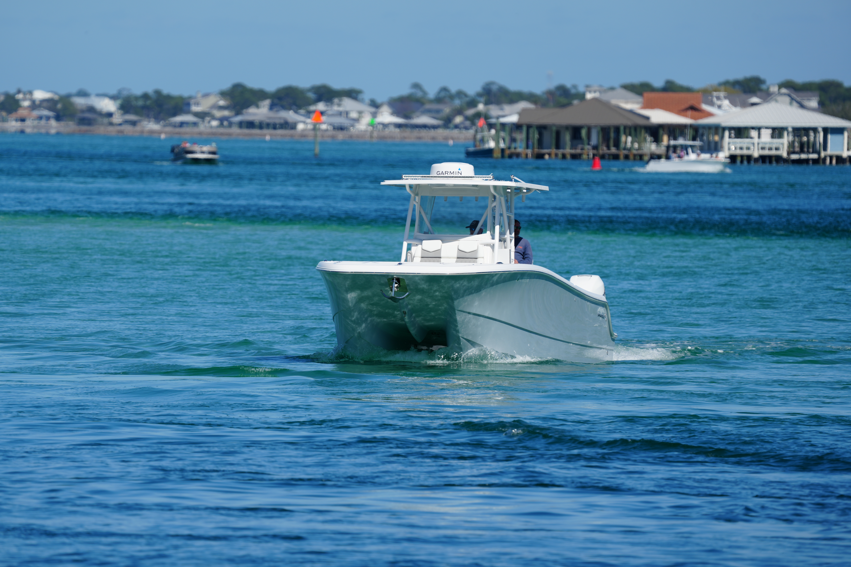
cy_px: 284
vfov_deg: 2.3
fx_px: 14182
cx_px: 426
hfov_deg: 3.4
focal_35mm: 600
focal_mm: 600
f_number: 8
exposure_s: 1/640
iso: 100
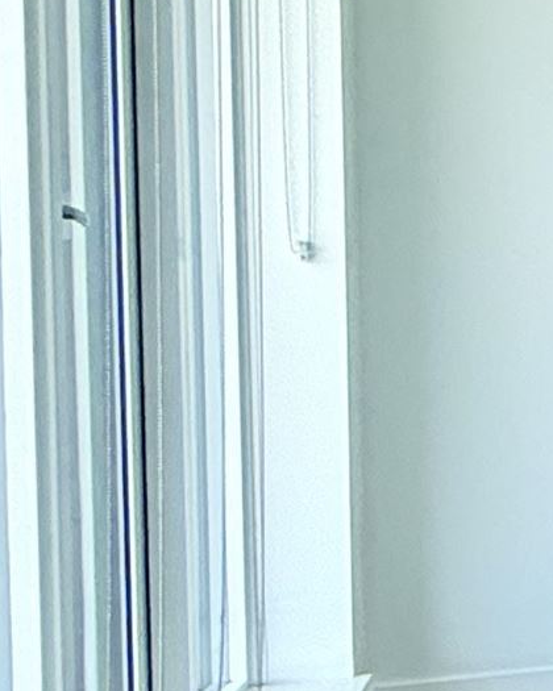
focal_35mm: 80
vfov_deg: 23.8
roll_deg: -0.5
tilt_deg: -1.5
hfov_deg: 9.2
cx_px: 2000
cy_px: 383
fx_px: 1637
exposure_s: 1/120
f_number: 2.2
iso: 160
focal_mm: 2.22
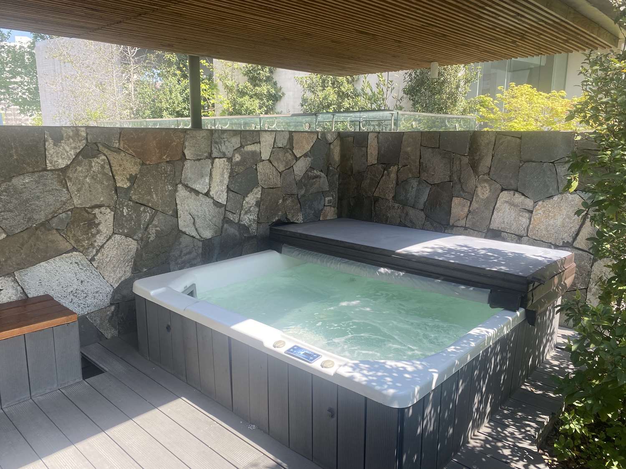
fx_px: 470
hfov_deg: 67.3
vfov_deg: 53.1
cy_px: 234
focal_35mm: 26
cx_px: 313
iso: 32
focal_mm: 4.25
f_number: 1.8
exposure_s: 1/463
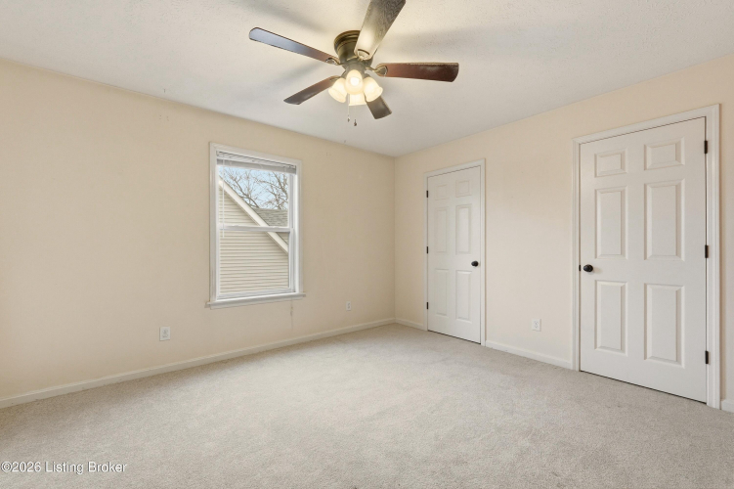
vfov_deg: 77.3
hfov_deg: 100.4
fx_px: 306
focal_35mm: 15
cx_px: 367
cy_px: 244
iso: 400
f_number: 9
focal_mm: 10
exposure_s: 1/200
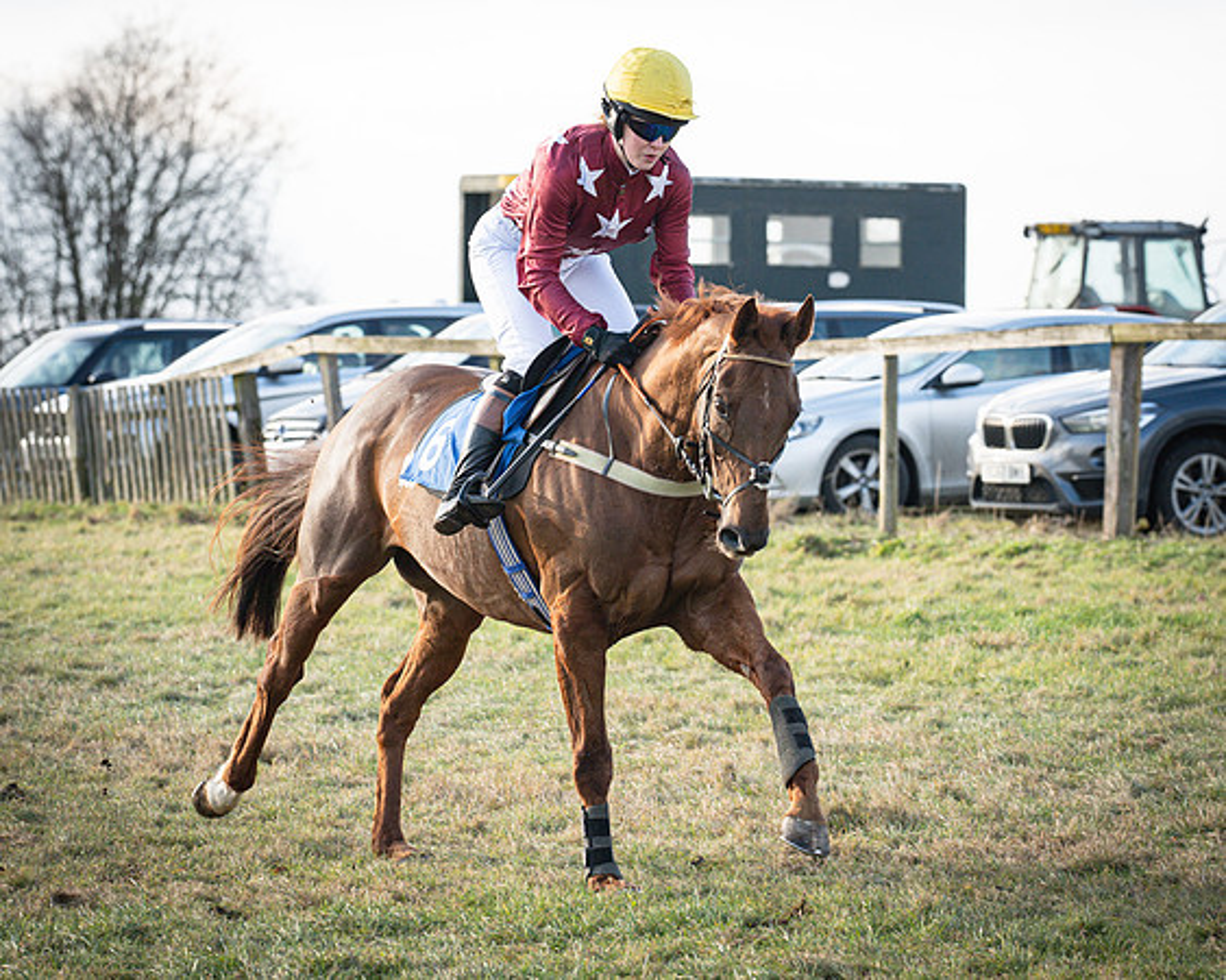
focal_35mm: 200
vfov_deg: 7.7
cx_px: 579
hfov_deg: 9.7
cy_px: 449
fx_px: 7252
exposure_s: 1/850
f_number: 5
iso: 400
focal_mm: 135
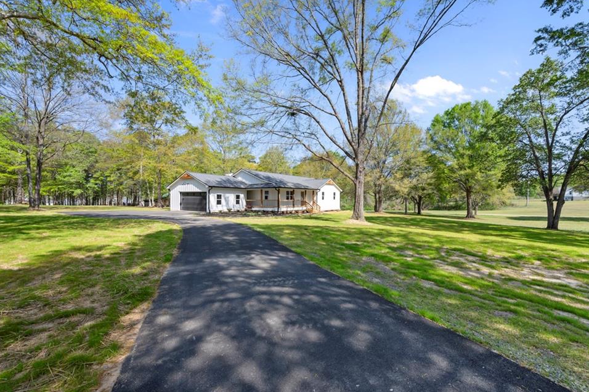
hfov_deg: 100.4
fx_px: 245
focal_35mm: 15
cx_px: 301
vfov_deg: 77.3
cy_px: 199
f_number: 8
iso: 100
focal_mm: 14
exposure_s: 1/40
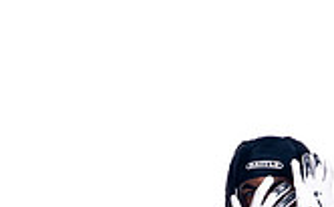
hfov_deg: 6.7
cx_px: 241
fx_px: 2843
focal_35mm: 313
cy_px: 446
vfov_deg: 4.1
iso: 400
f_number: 5.6
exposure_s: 1/250
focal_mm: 113
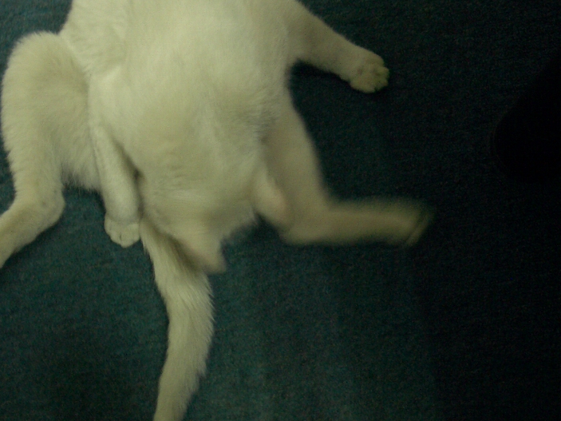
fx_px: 826
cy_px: 155
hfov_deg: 37.3
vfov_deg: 28.4
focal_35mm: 51
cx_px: 219
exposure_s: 1/8
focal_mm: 5.8
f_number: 2.6
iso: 100
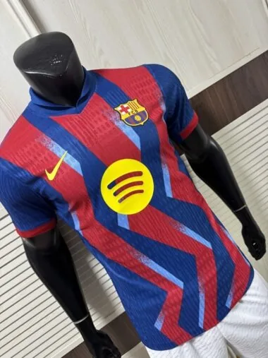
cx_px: 134
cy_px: 179
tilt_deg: -17.7
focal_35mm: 24
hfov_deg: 56.8
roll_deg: +30.6
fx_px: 248
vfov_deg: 71.6
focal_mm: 6.76
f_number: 1.78
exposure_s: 1/60
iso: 400
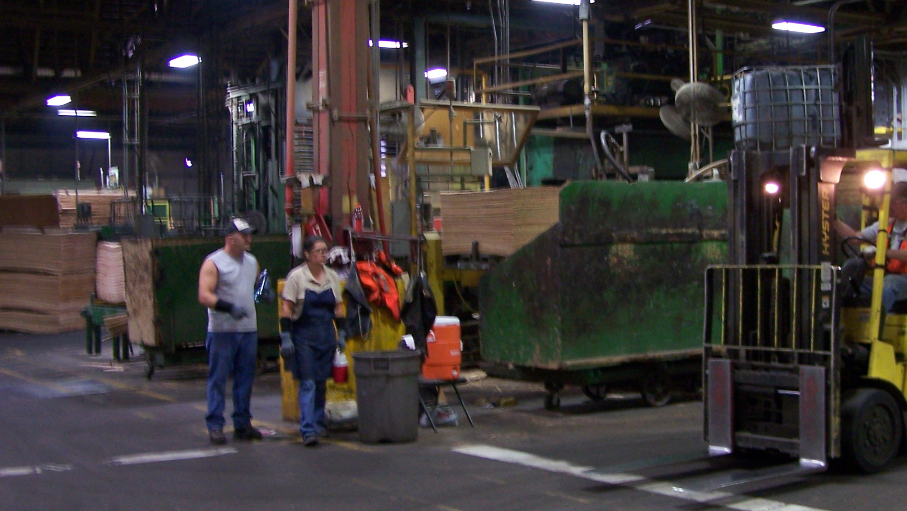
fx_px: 1323
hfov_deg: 37.5
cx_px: 600
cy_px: 226
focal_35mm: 55
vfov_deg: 21.8
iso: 140
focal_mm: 6.3
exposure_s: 1/8
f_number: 2.8
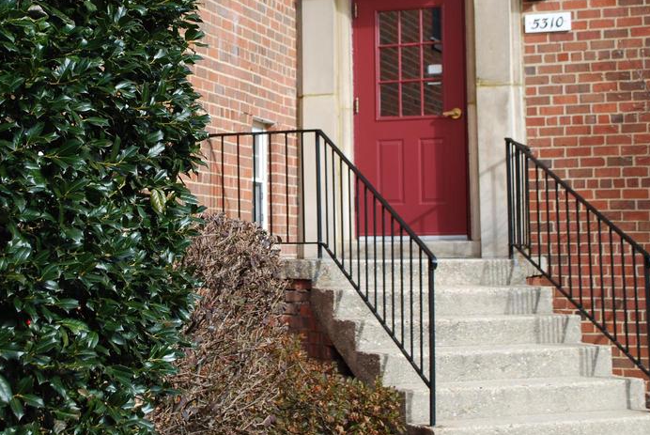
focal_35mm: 71
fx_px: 1283
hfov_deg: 28.3
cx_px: 240
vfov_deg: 19.1
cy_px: 122
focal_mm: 32
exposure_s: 1/160
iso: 100
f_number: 6.3
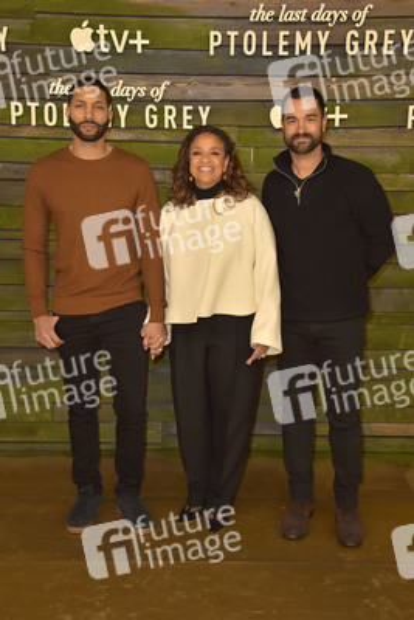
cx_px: 207
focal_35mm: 50
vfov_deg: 39.6
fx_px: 862
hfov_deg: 27.0
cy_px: 310
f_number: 7.1
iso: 320
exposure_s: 1/250
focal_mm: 50
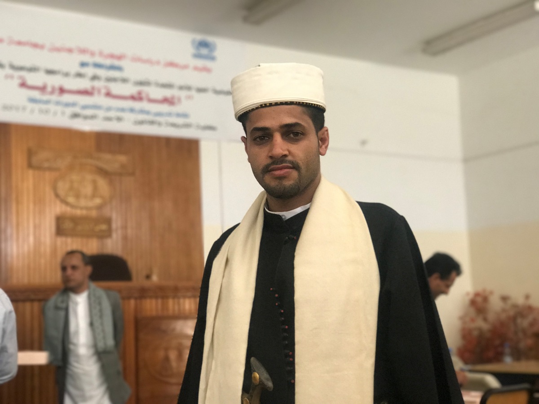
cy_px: 202
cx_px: 270
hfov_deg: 33.8
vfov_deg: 25.7
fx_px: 888
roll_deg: +2.3
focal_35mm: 57
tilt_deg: +7.2
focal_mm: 6.6
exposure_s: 1/50
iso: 200
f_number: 2.8
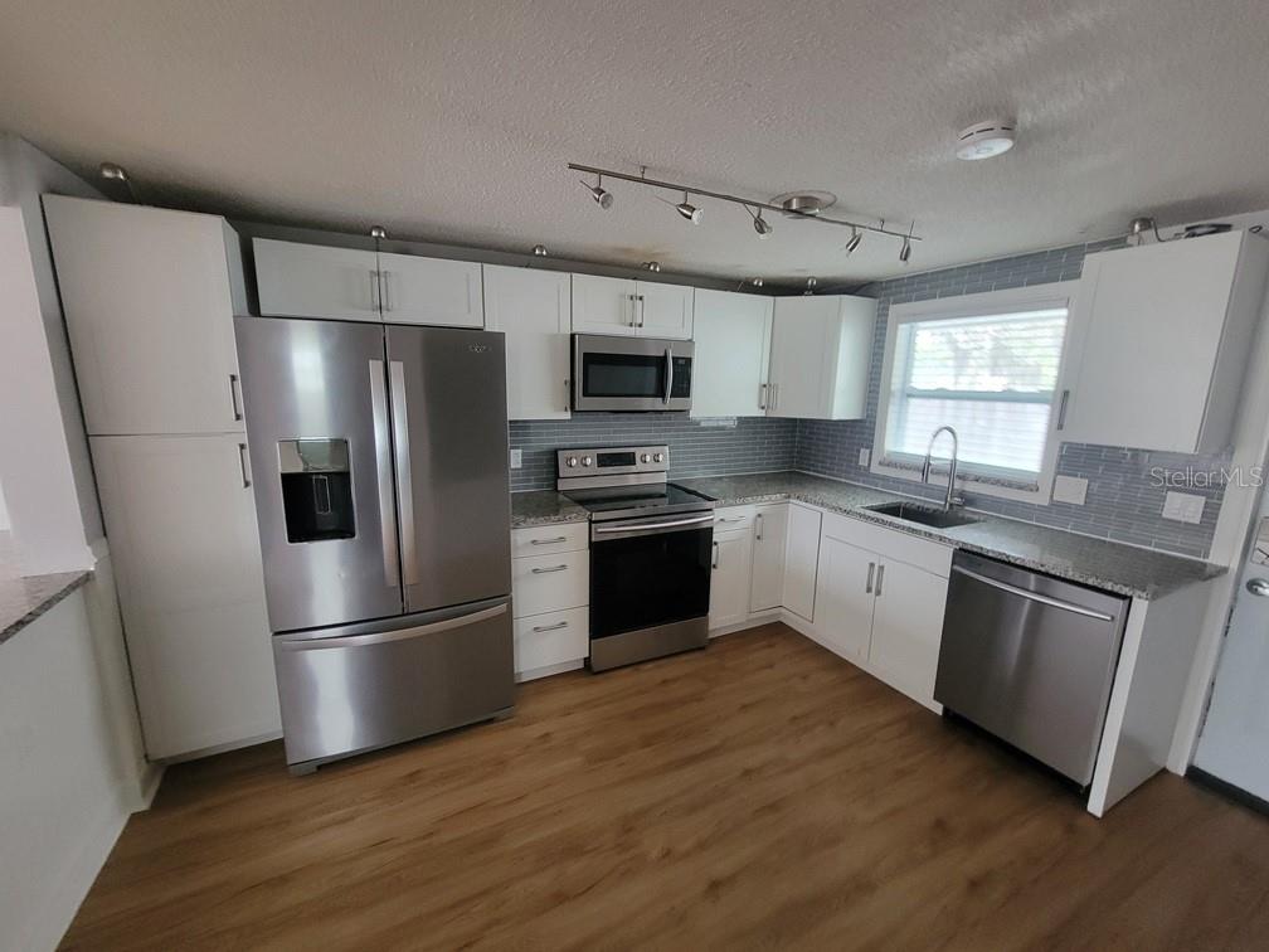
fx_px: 477
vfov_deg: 89.9
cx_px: 634
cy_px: 476
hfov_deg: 106.2
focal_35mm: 13
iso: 500
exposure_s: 1/30
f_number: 2.2
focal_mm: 2.2
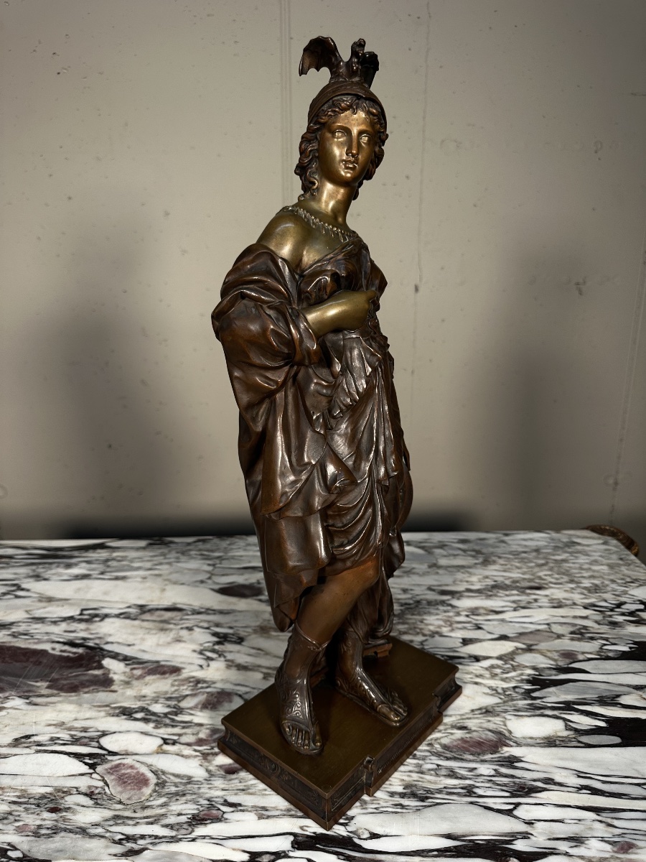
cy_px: 431
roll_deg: +0.0
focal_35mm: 24
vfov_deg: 71.6
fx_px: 597
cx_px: 323
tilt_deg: -15.4
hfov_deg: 56.8
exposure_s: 1/100
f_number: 1.78
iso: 125
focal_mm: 6.86
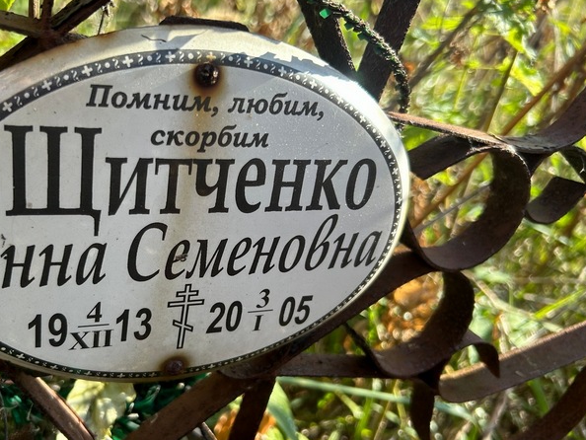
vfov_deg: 40.7
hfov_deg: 51.8
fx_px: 593
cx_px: 205
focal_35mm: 35
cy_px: 224
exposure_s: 1/502
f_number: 1.5
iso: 50
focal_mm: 5.7
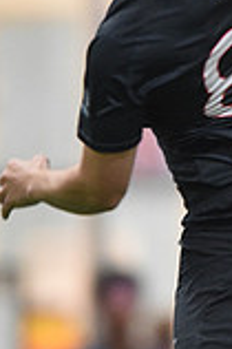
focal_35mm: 1470
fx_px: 14240
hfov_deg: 0.9
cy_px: 186
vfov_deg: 1.4
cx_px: 264
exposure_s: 1/400
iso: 10000
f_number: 2.8
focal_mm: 400
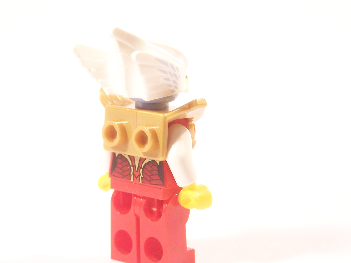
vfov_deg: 9.8
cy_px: 136
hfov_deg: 13.0
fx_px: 1541
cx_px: 149
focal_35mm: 152
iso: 200
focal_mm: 19.4
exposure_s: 1/20
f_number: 3.2
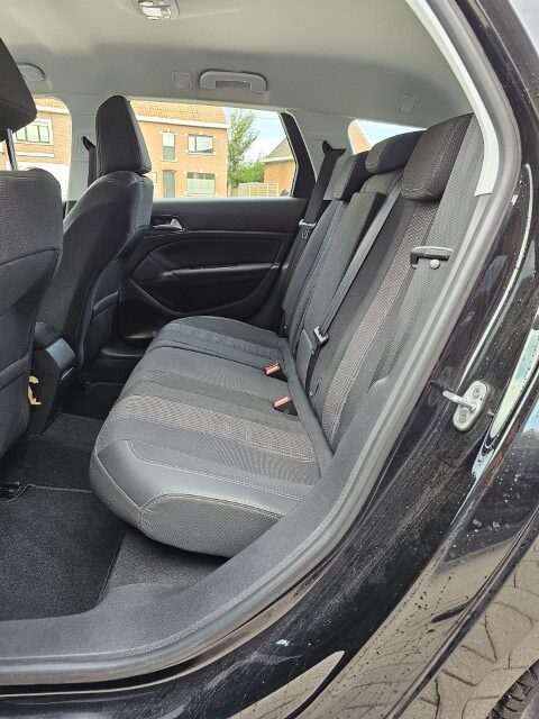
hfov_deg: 58.9
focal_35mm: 23
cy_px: 360
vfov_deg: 73.9
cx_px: 270
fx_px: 478
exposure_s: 1/100
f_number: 1.7
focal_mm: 6.3
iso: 250
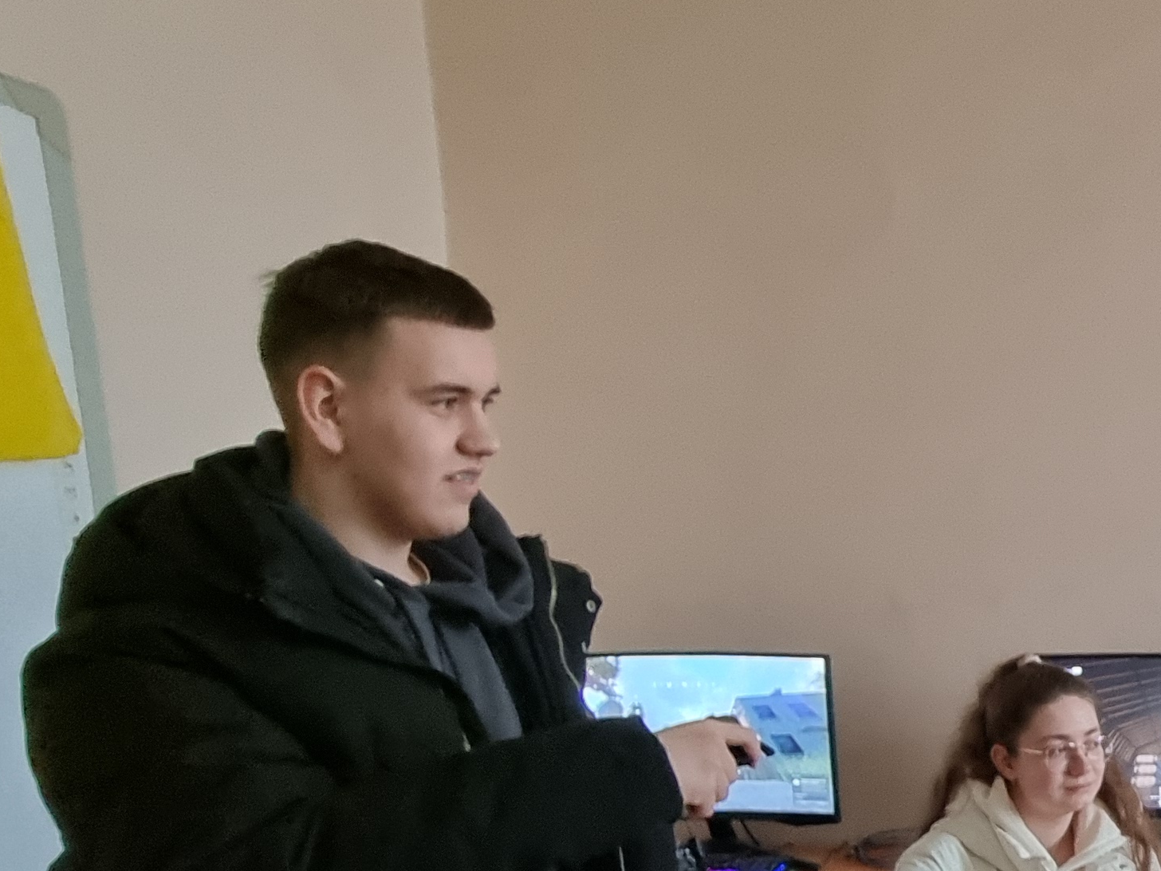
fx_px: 1207
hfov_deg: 37.2
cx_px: 1434
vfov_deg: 37.4
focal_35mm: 36
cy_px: 763
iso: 640
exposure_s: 1/33
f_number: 2.2
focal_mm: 2.2
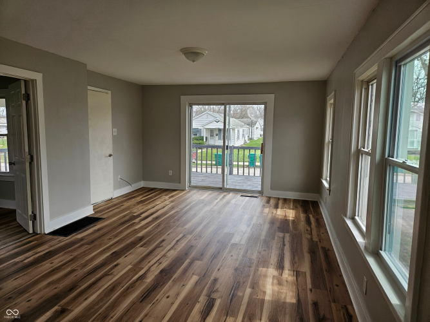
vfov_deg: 58.9
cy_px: 161
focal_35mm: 23
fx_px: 286
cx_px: 215
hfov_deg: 73.9
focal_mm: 5.4
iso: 40
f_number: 1.8
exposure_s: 1/417
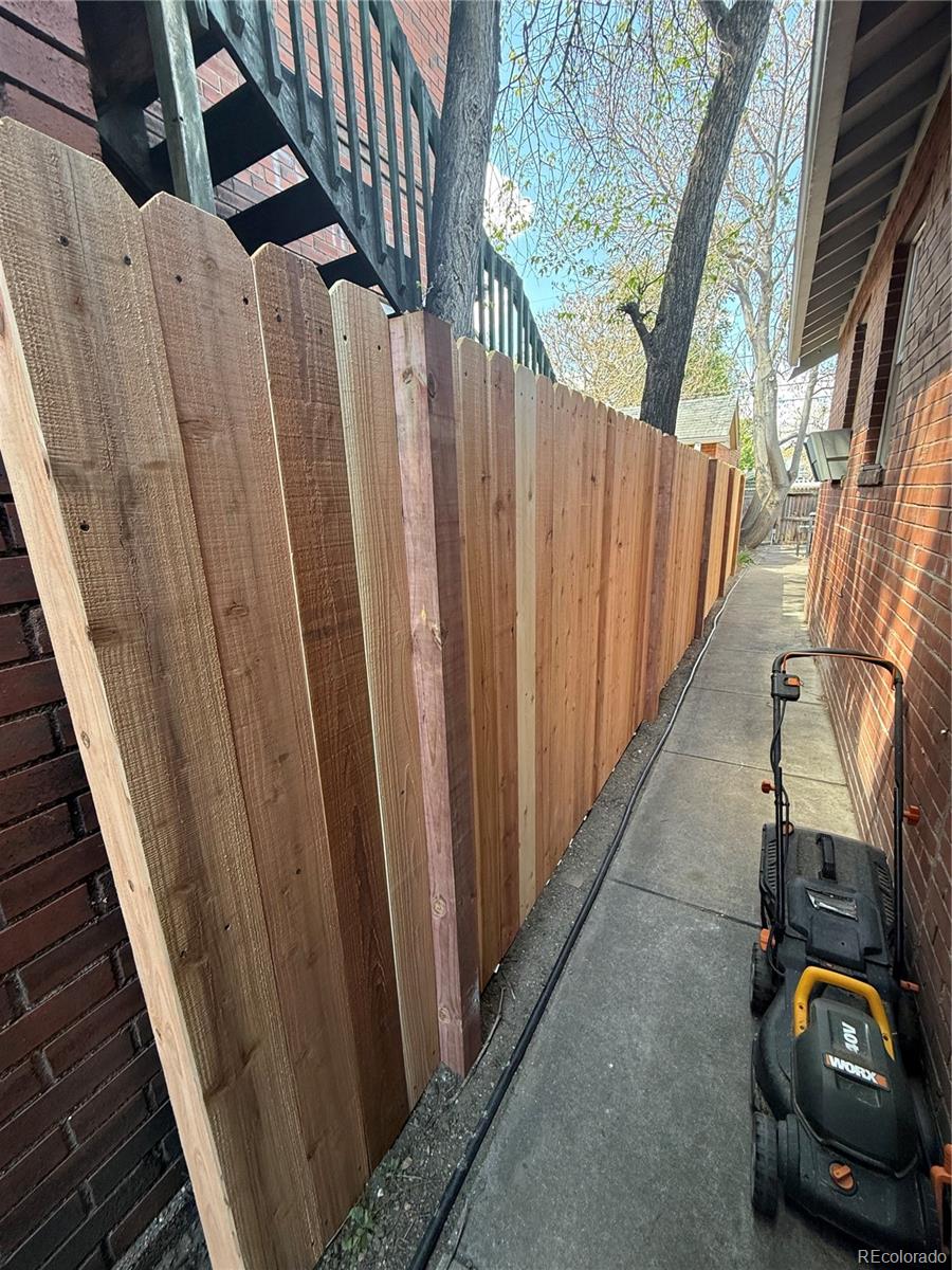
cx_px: 476
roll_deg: +1.6
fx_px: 513
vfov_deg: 102.1
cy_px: 635
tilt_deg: -15.6
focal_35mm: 14
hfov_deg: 85.7
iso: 160
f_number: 2.2
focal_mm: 2.22
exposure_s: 1/99
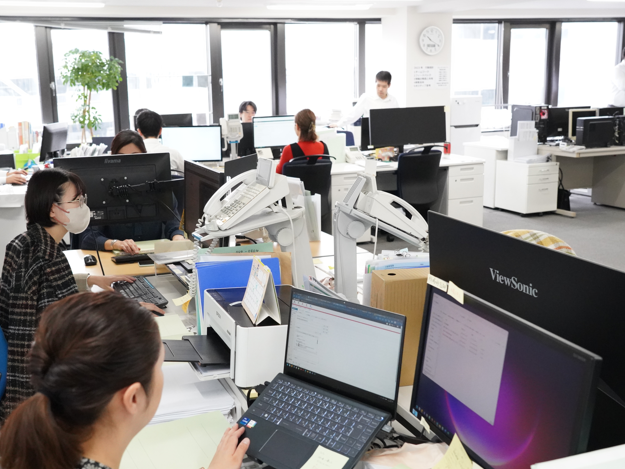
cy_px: 233
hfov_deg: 45.7
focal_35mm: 41
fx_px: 740
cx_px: 284
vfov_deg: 35.1
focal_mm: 37
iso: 12800
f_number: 6.3
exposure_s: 1/400
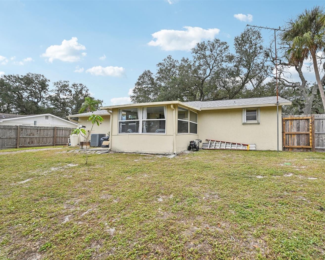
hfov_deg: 92.0
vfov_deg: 80.4
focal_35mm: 16
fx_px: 154
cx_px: 194
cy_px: 131
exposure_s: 1/800
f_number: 8
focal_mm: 14
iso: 400
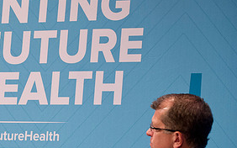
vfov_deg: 5.0
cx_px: 3
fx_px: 1692
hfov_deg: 8.0
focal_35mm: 262
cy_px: 103
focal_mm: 125
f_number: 4
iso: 2500
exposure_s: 1/125
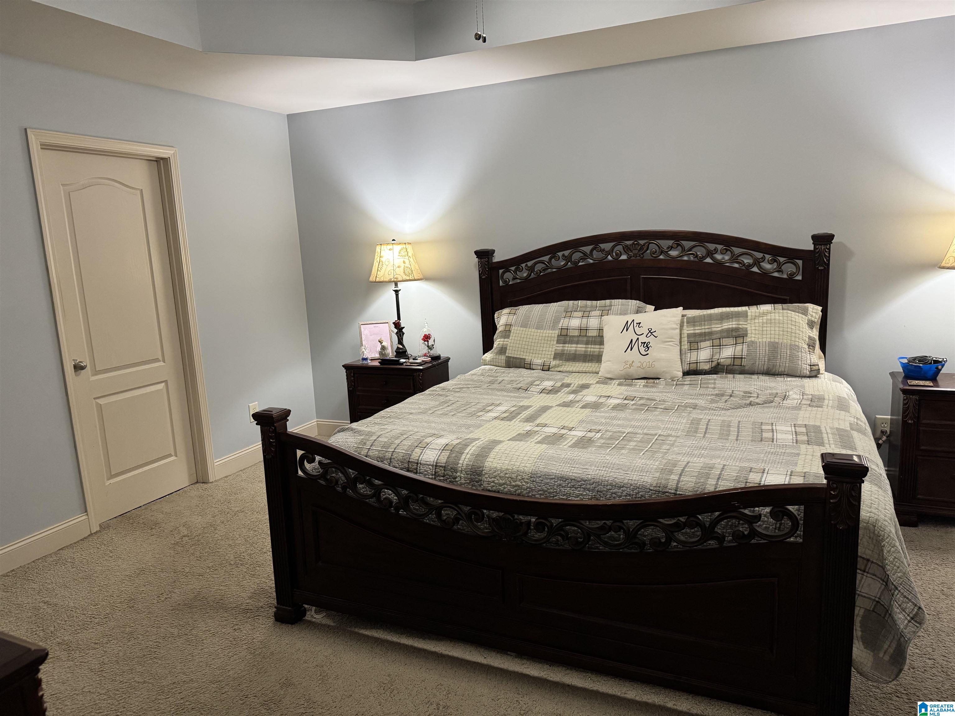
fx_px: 662
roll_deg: +2.5
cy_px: 358
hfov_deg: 71.6
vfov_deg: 56.8
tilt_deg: -10.2
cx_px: 478
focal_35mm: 24
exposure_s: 1/60
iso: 500
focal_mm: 6.76
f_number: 1.78
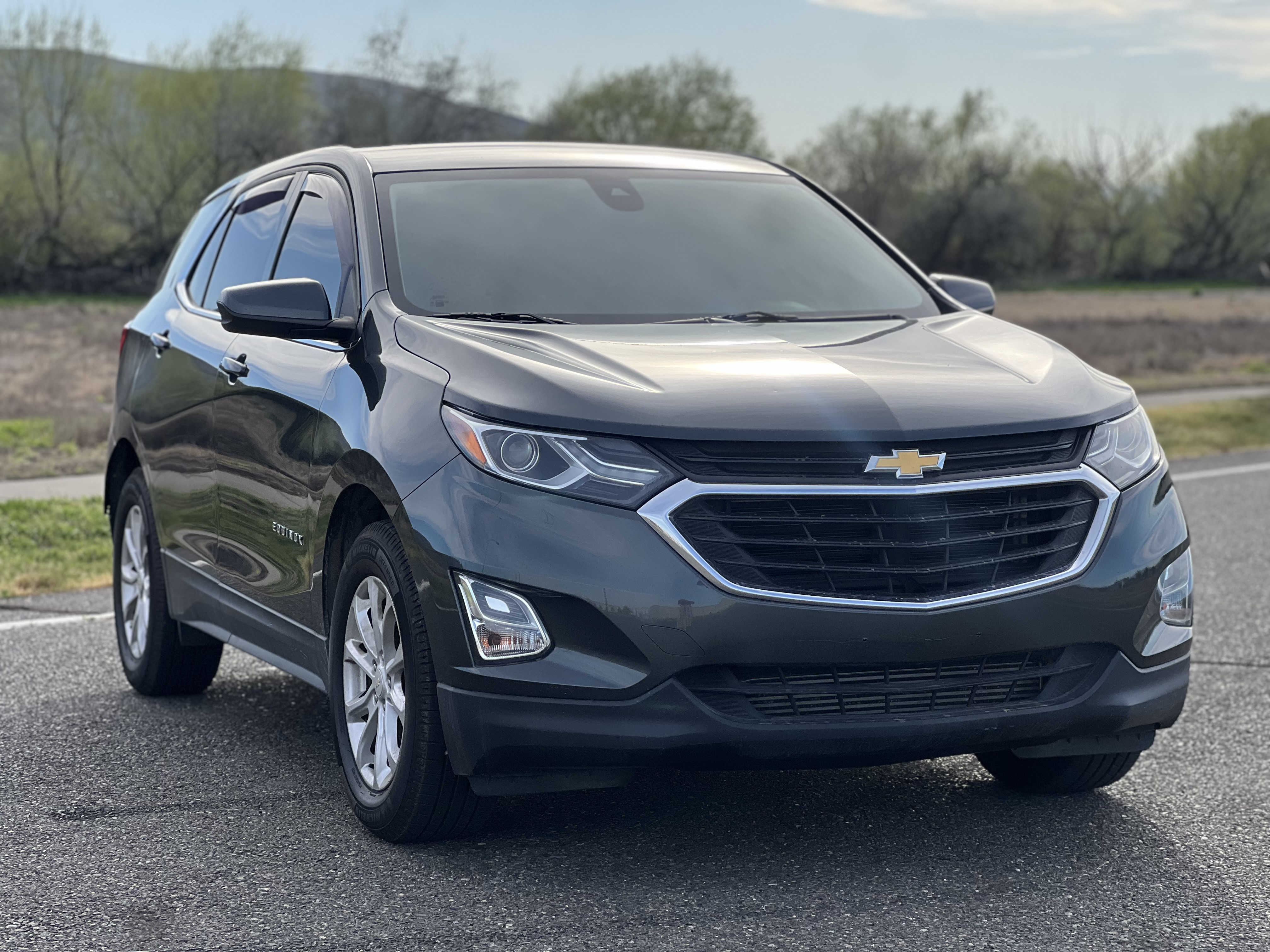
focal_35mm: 77
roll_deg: -0.6
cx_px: 635
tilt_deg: -2.9
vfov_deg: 19.1
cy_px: 476
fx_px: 2825
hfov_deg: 25.3
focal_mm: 9
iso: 32
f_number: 2.8
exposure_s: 1/481
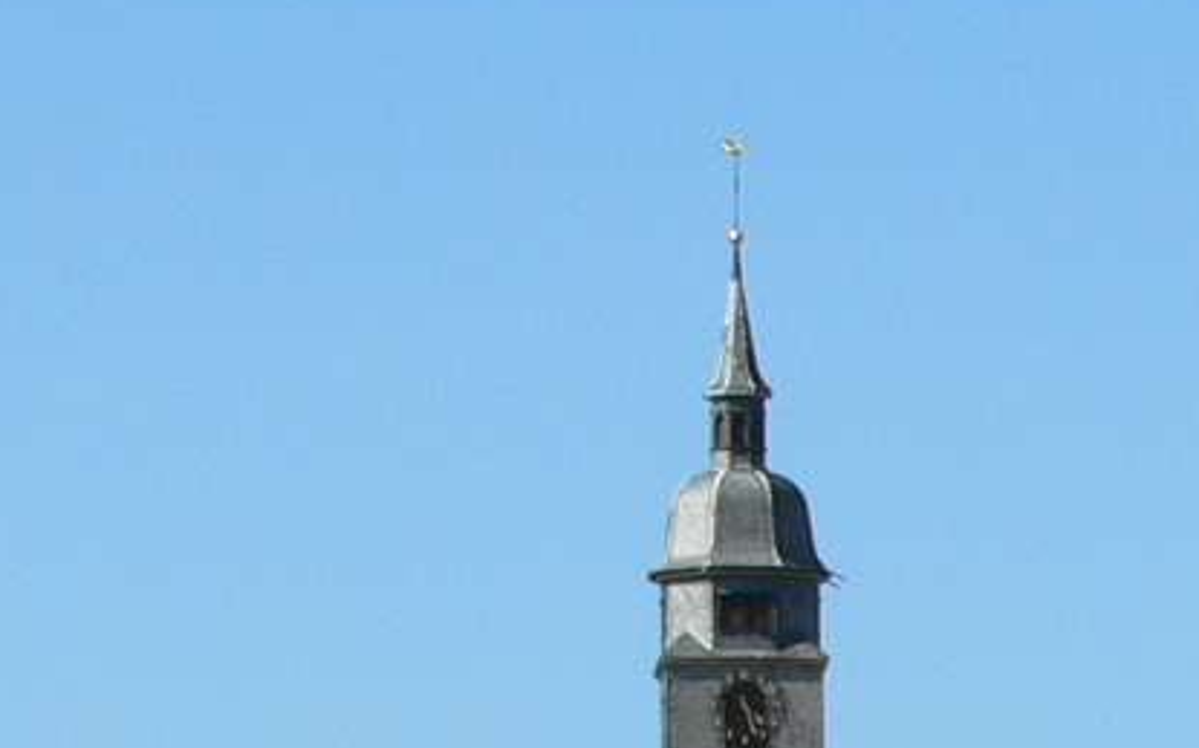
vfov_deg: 3.6
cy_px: 1695
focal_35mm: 360
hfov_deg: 5.8
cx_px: 1465
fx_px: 11759
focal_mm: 14.7
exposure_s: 1/500
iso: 80
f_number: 5.2
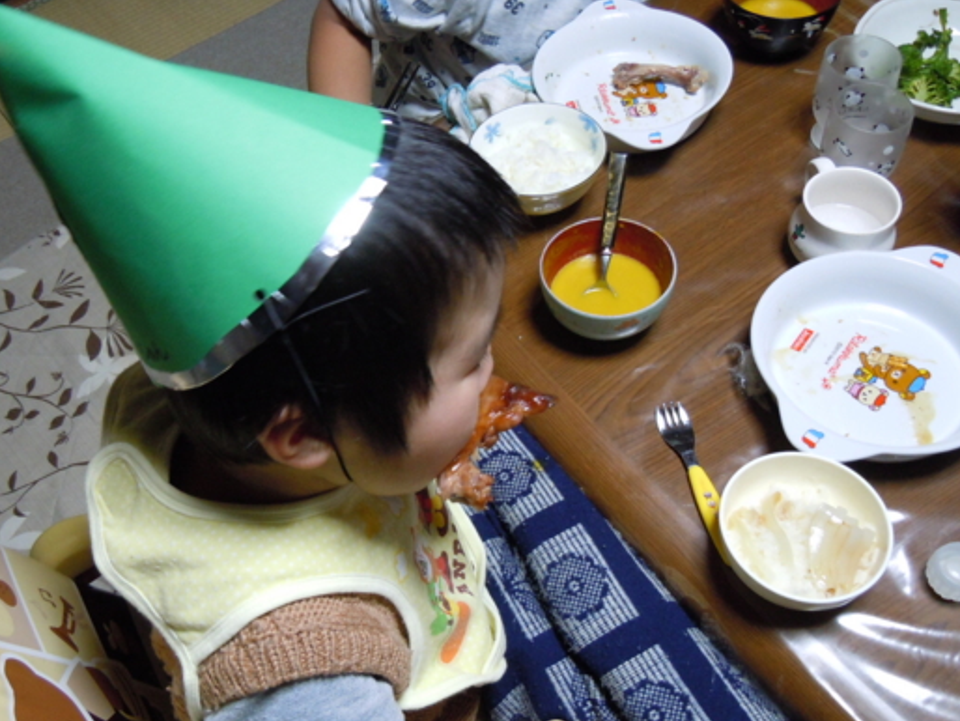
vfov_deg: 40.7
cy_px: 362
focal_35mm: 35
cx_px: 402
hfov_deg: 52.4
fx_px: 971
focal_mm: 5.4
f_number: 3.5
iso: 400
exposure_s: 1/40
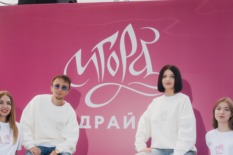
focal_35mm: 77
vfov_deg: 17.2
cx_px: 78
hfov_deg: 26.2
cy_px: 165
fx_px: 498
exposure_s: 1/250
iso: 100
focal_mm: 30
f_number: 4.5
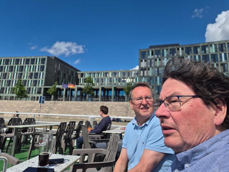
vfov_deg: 58.9
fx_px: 152
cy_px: 86
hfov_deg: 73.9
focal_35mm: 23
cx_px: 114
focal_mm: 5.4
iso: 25
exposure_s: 1/4512
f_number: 1.8
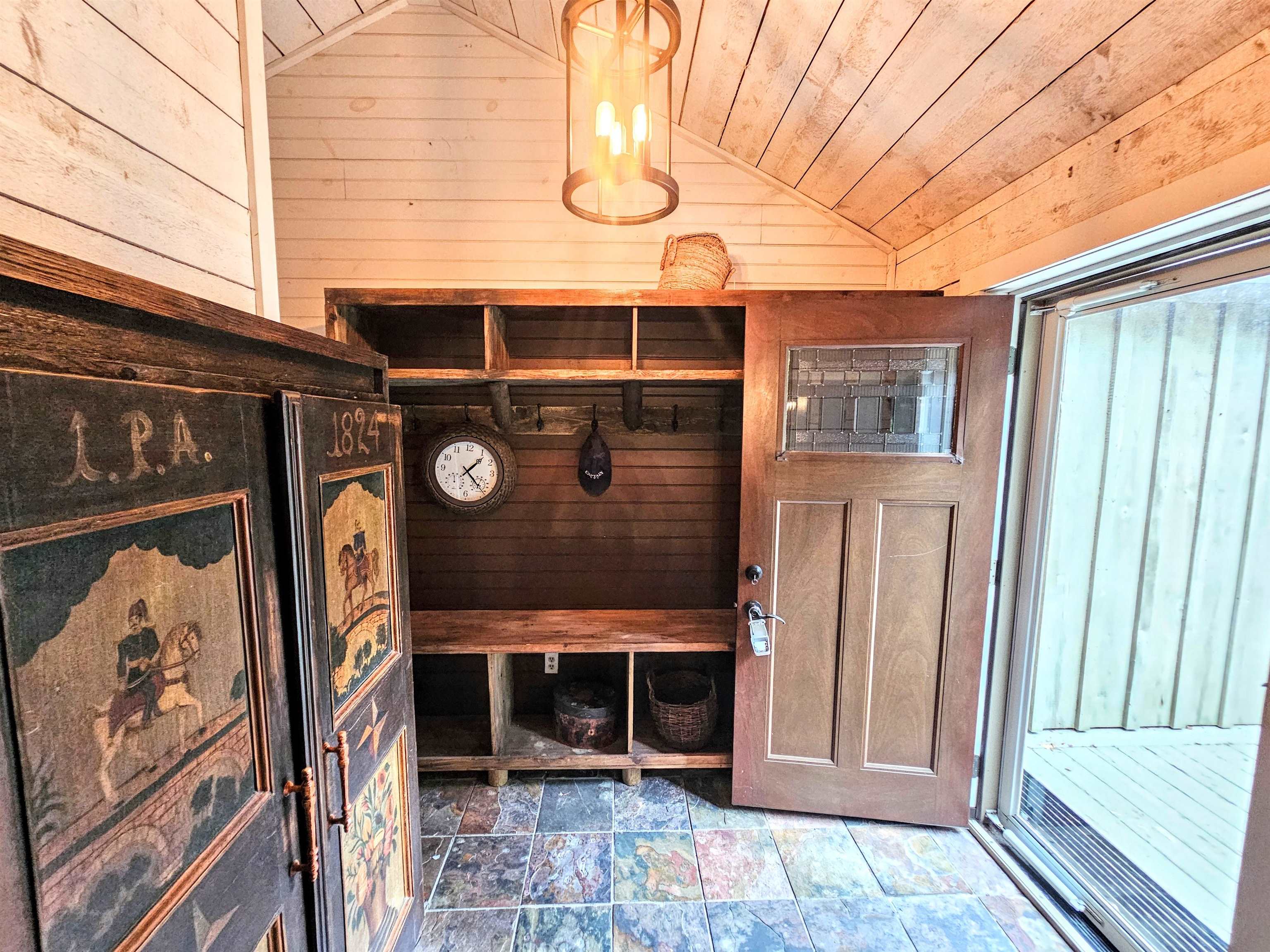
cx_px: 635
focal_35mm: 13
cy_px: 476
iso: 320
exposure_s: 1/40
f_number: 2.2
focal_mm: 2.2
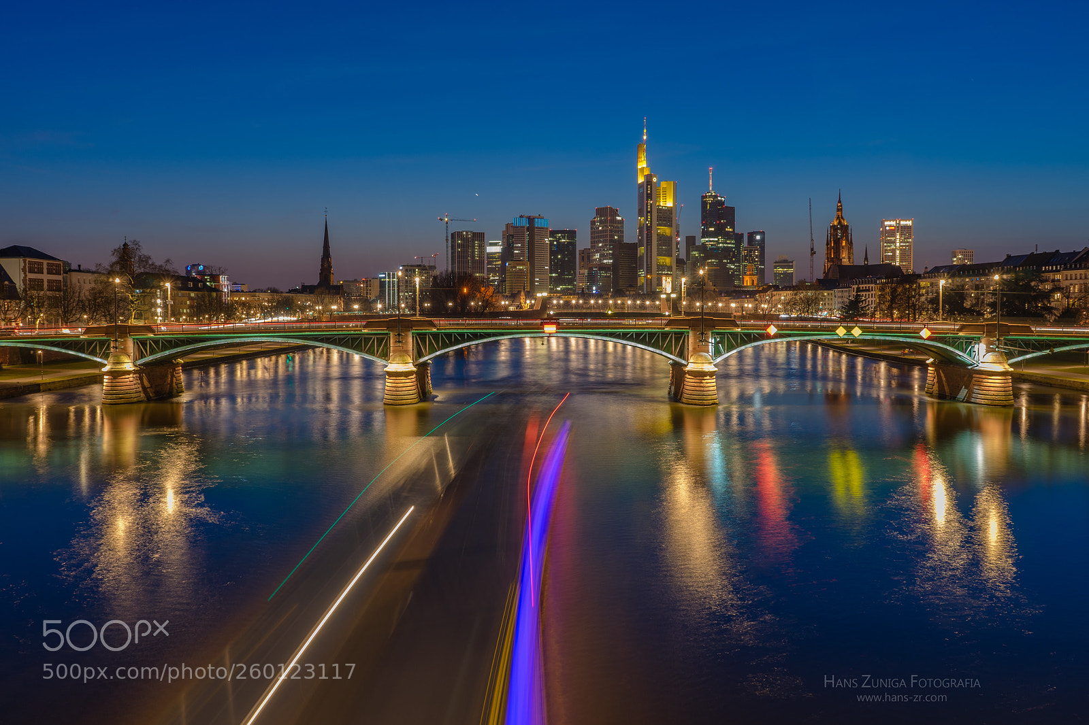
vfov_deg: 44.9
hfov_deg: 63.7
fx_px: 877
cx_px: 544
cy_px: 362
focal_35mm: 29
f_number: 8
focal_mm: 29
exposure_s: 30
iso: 50
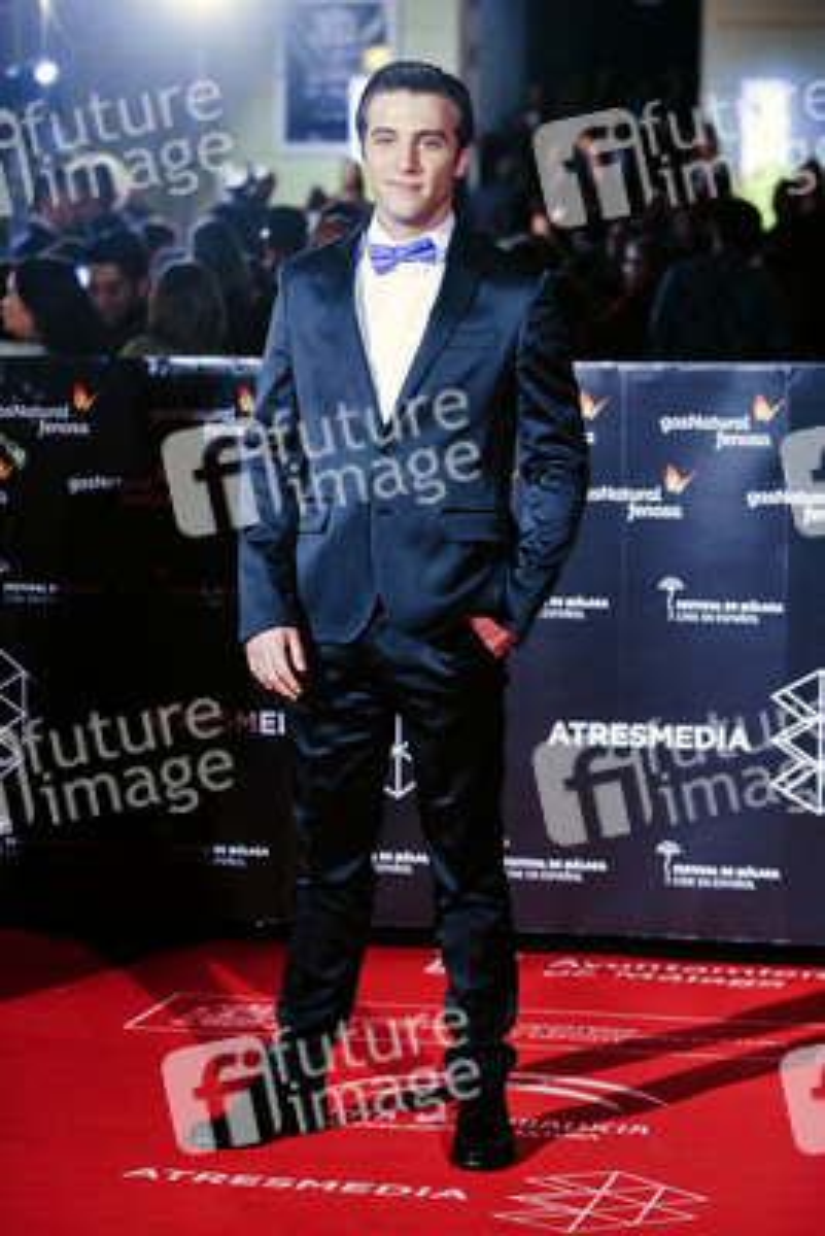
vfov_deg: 20.8
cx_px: 412
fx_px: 3366
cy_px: 618
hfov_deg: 14.0
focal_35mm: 98
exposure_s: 1/200
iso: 800
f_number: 3.2
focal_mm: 98
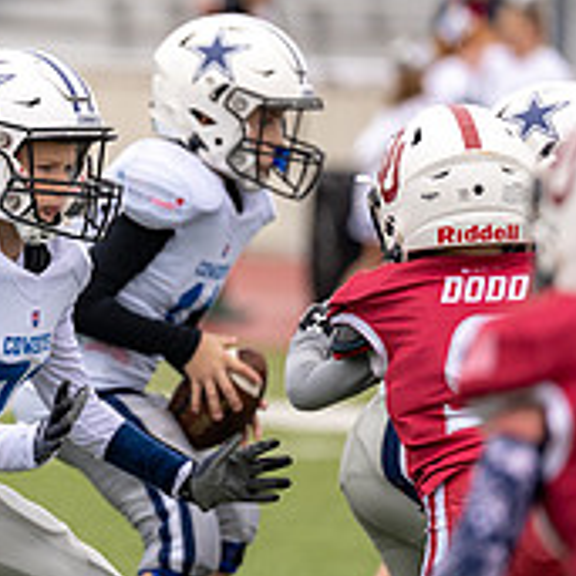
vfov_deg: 3.0
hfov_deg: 3.0
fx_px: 10862
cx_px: -44
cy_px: 339
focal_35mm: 577
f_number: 2.8
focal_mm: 200
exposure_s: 1/1250
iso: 160
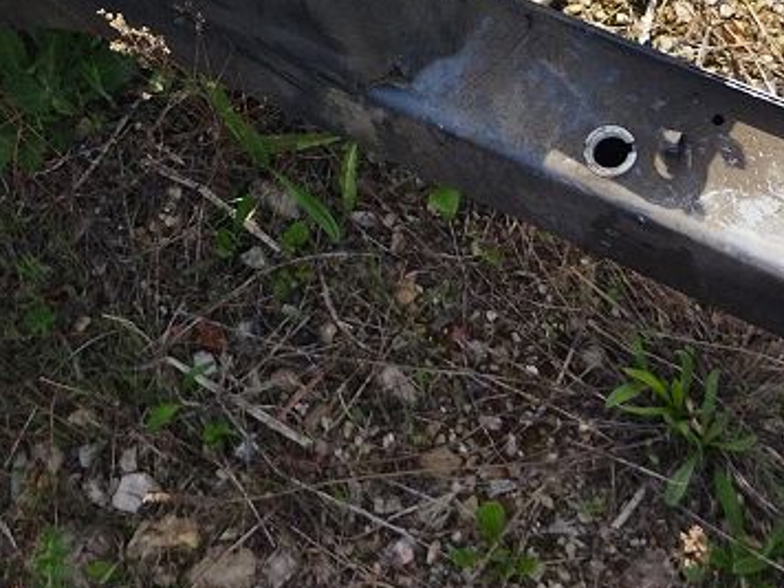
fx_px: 2061
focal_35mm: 91
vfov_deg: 15.4
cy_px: -187
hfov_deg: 21.3
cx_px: 176
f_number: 1.79
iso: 101
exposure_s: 1/1830
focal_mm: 4.71
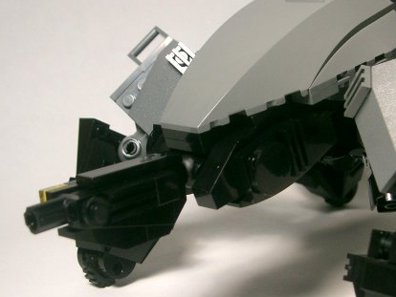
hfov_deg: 28.3
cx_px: 267
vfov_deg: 21.5
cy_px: 218
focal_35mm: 68
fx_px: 778
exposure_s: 1/250
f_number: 3
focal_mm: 9.2
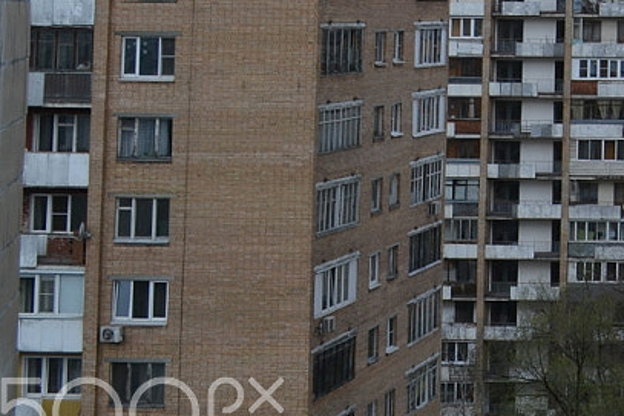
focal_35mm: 118
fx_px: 2044
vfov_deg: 11.2
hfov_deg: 15.0
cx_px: 1130
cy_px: -204
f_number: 7.1
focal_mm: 20
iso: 100
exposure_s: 1/200
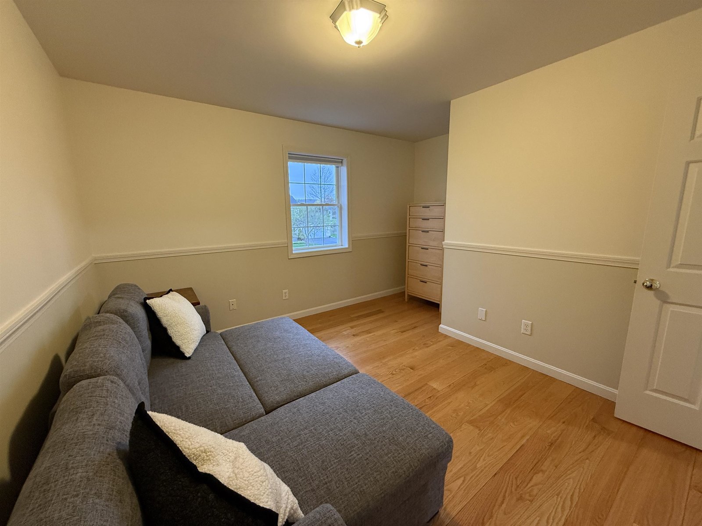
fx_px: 284
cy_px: 263
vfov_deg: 85.7
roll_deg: +1.2
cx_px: 351
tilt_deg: -10.7
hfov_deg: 102.1
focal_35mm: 14
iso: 400
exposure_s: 1/60
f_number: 2.2
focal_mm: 2.22
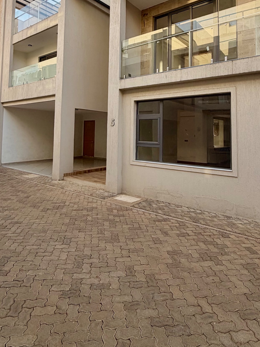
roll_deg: -1.0
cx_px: 120
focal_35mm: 24
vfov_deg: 69.8
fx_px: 240
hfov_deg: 56.8
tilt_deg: +3.9
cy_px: 119
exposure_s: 1/355
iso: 50
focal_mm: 2.22
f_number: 2.2
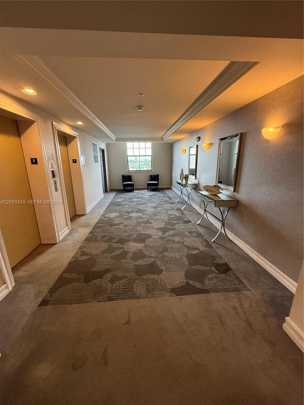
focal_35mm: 14
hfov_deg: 85.7
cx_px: 152
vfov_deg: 102.1
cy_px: 202
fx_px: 164
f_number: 2.2
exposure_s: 1/120
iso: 500
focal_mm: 2.22
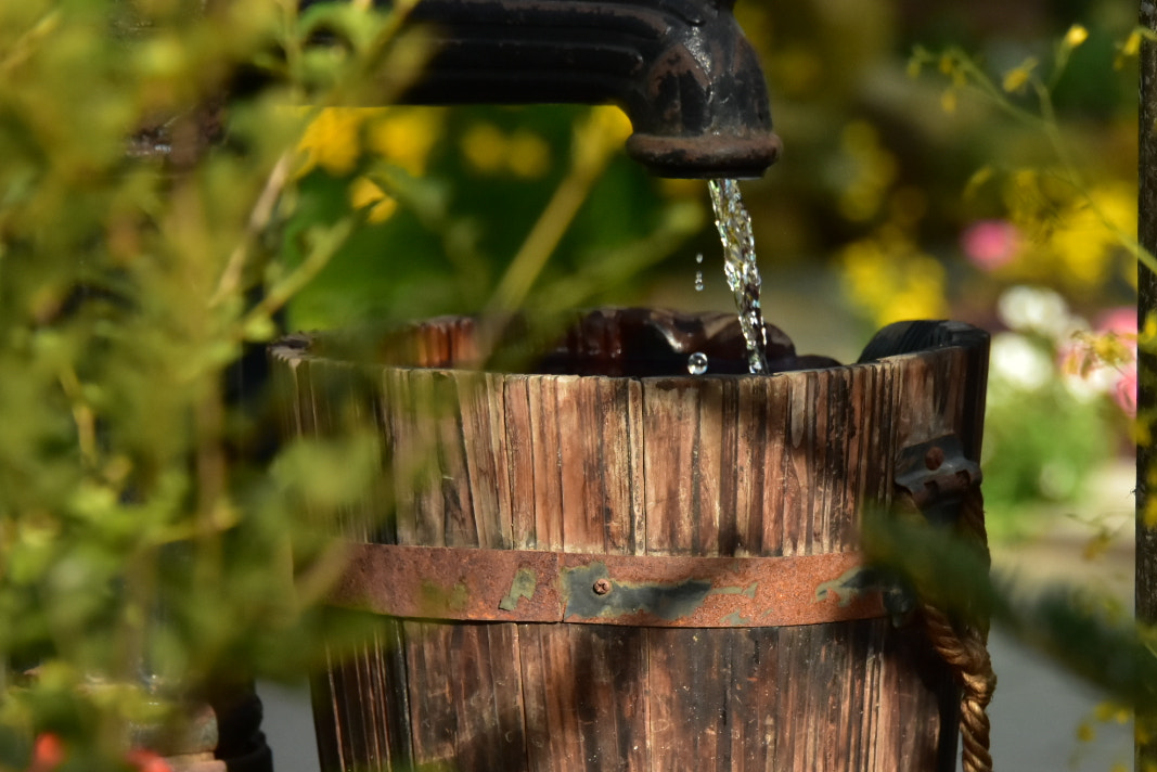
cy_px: 577
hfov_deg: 5.3
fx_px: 12440
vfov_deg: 3.6
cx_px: 809
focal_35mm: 387
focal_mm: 170
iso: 800
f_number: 5.6
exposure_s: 1/1600
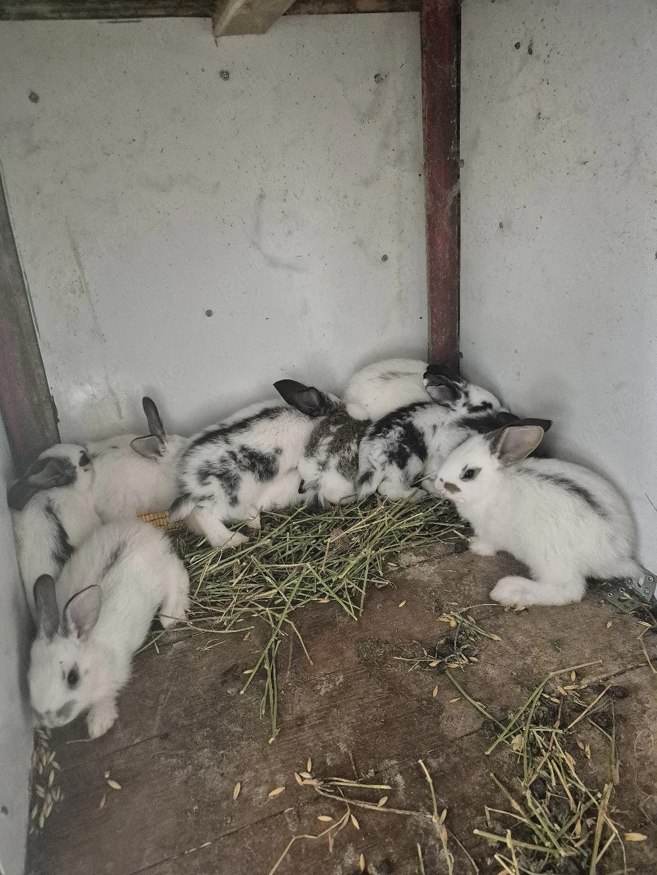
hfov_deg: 58.9
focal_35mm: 23
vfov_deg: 73.9
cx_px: 328
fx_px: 582
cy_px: 438
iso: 2000
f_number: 1.8
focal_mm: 5.4
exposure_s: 1/100
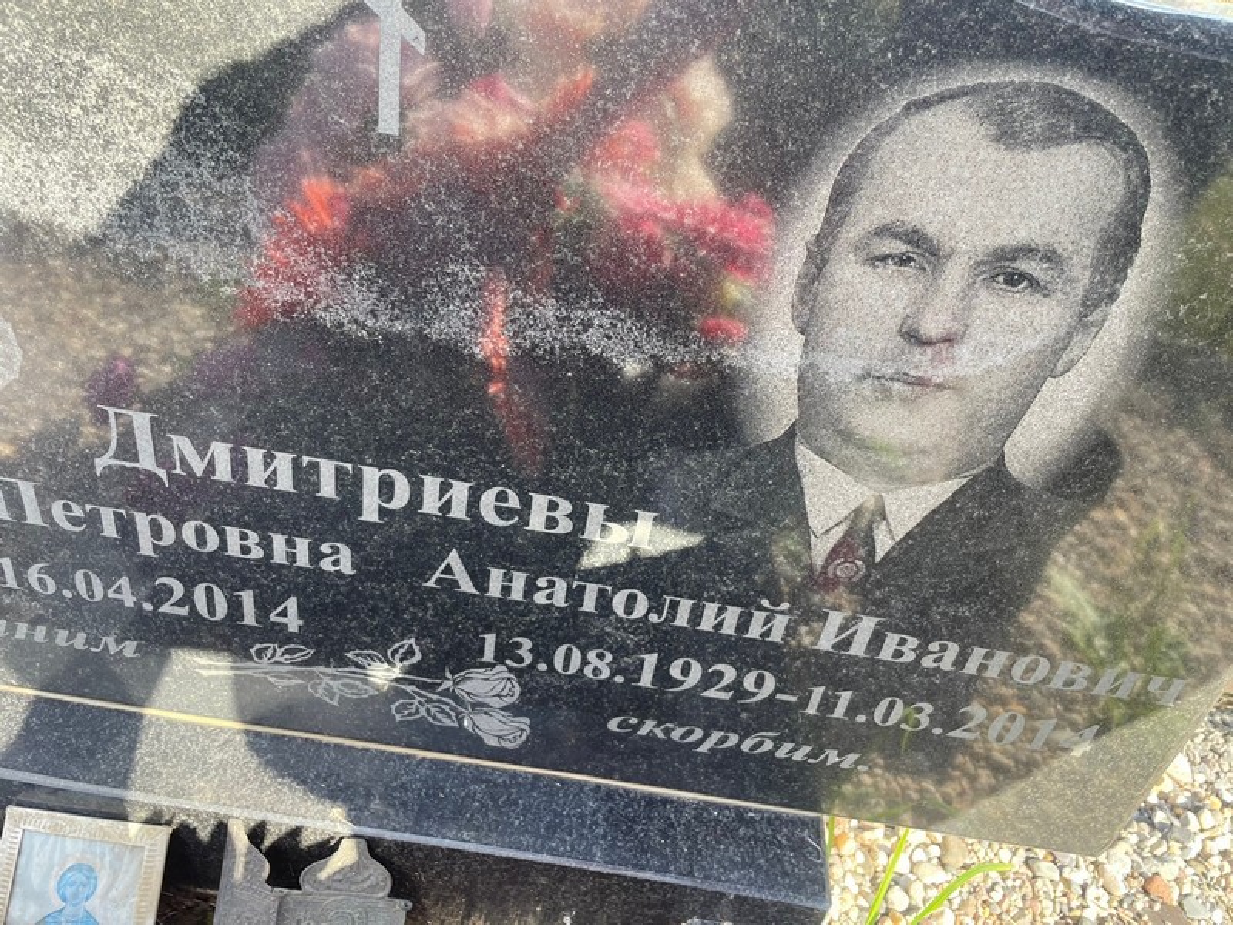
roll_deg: -12.8
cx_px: 616
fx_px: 926
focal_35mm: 26
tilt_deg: -35.5
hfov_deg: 67.3
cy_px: 462
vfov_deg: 53.1
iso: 32
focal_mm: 4.2
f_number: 1.6
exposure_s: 1/348
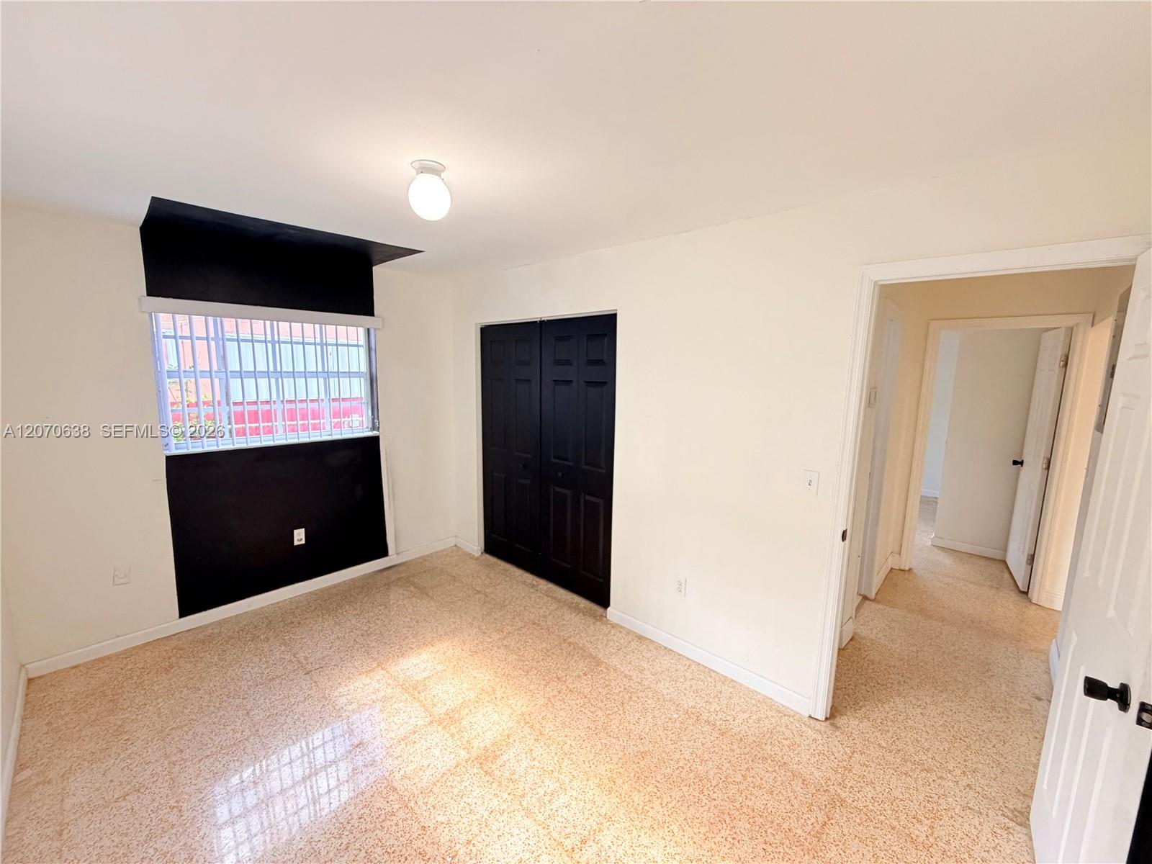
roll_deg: -0.8
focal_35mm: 14
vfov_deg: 85.7
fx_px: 466
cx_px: 576
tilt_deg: -9.1
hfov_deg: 102.1
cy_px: 432
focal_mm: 2.22
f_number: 2.2
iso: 250
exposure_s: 1/120
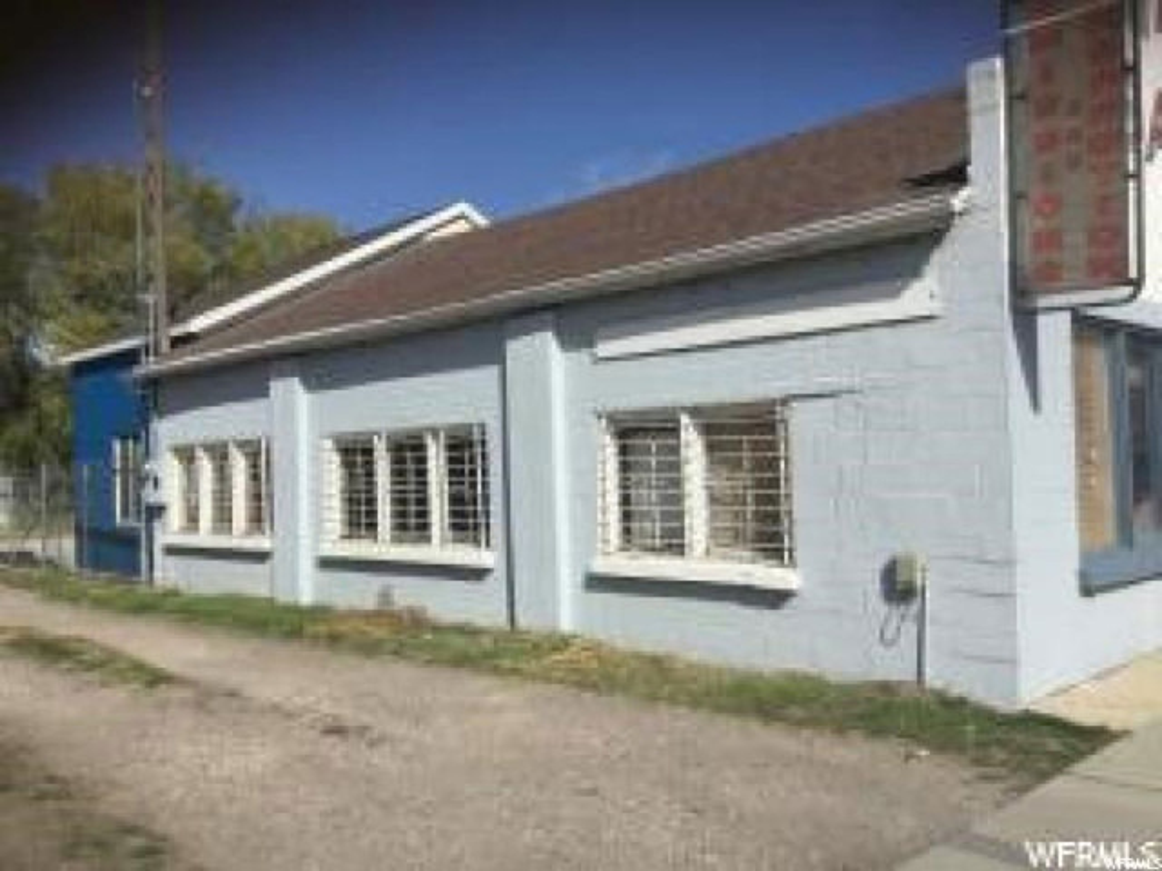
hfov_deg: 58.4
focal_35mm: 31
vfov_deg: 45.4
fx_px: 1041
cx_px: 581
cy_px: 436
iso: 25
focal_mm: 3.3
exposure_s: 1/2551
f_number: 2.4
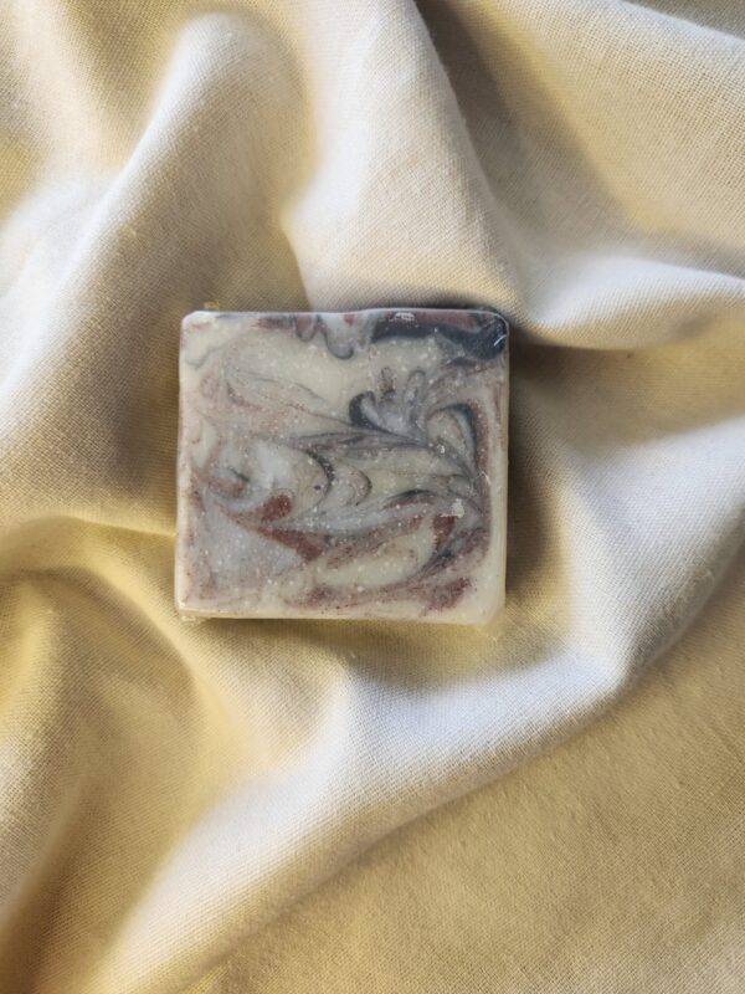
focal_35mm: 23
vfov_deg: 73.9
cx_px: 372
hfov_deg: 58.9
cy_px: 497
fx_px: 660
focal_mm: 5.4
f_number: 1.8
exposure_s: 1/100
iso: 160
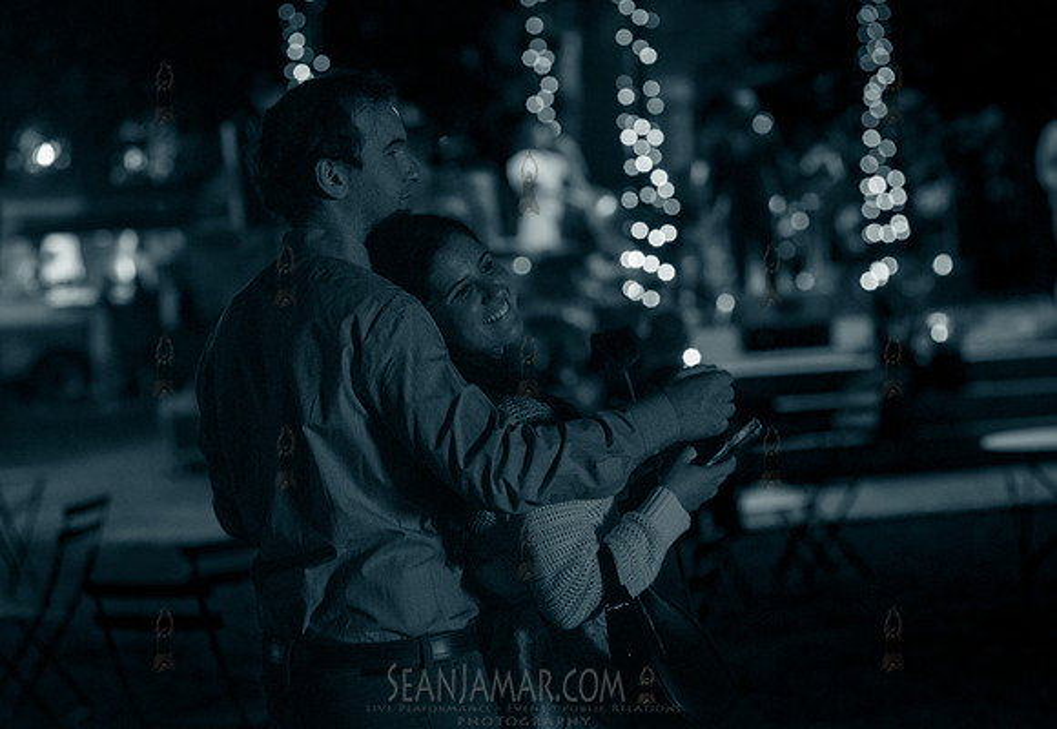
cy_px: 364
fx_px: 3230
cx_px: 546
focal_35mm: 109
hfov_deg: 18.6
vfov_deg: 12.9
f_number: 3.5
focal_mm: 105
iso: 8000
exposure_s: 1/320
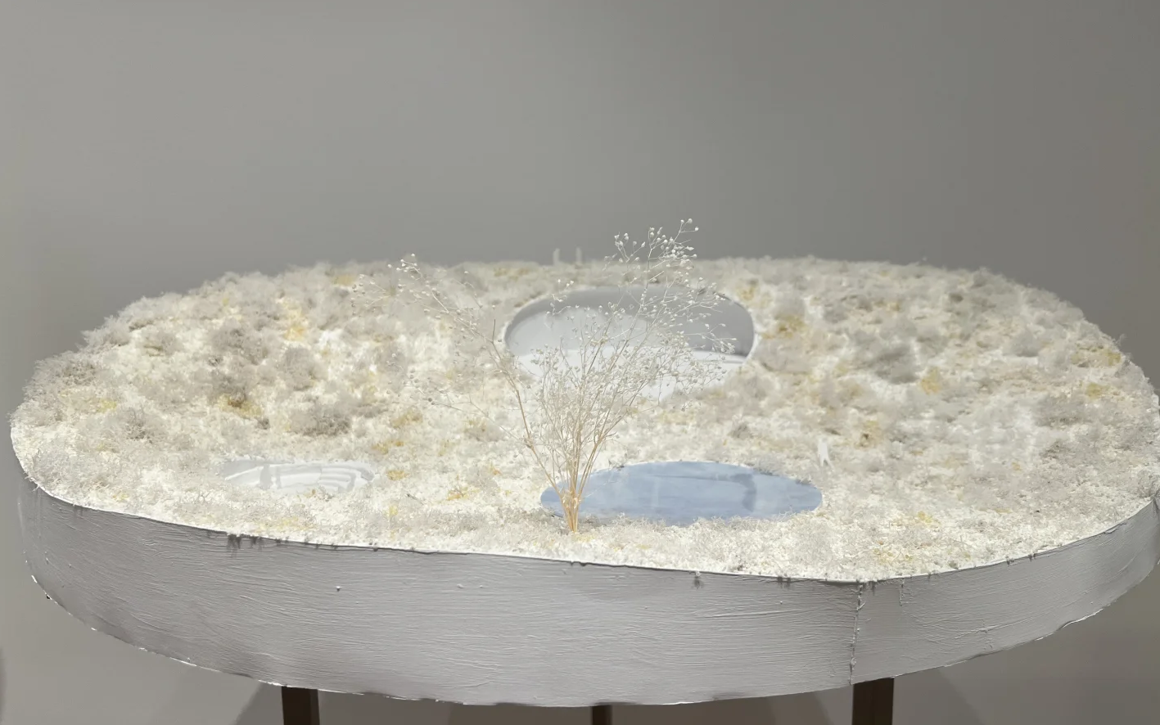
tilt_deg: -10.1
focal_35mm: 28
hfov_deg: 66.5
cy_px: 372
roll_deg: +1.4
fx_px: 885
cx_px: 588
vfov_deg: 44.5
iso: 80
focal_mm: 5.7
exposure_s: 1/100
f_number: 1.5
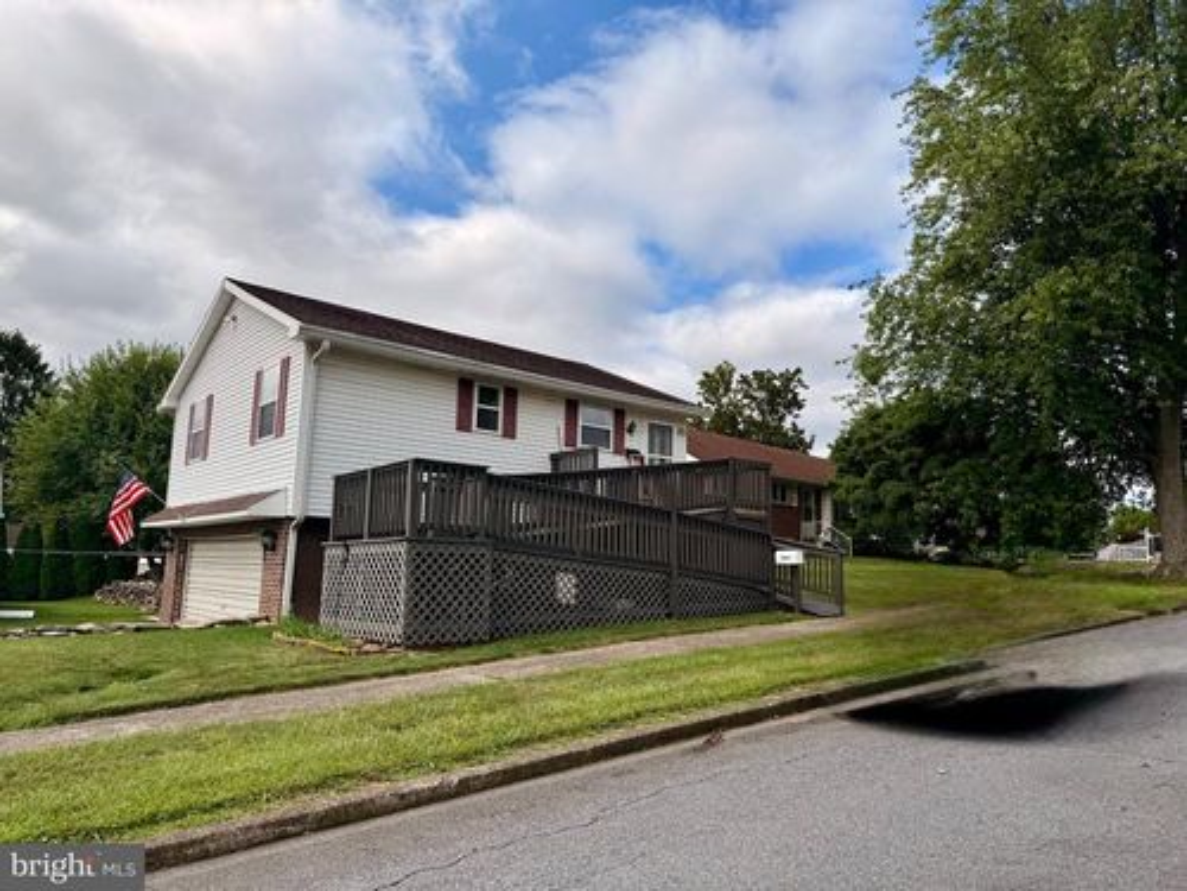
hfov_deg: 71.6
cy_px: 446
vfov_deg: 56.8
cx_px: 594
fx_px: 823
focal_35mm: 24
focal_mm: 6.76
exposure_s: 1/7353
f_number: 1.78
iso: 80
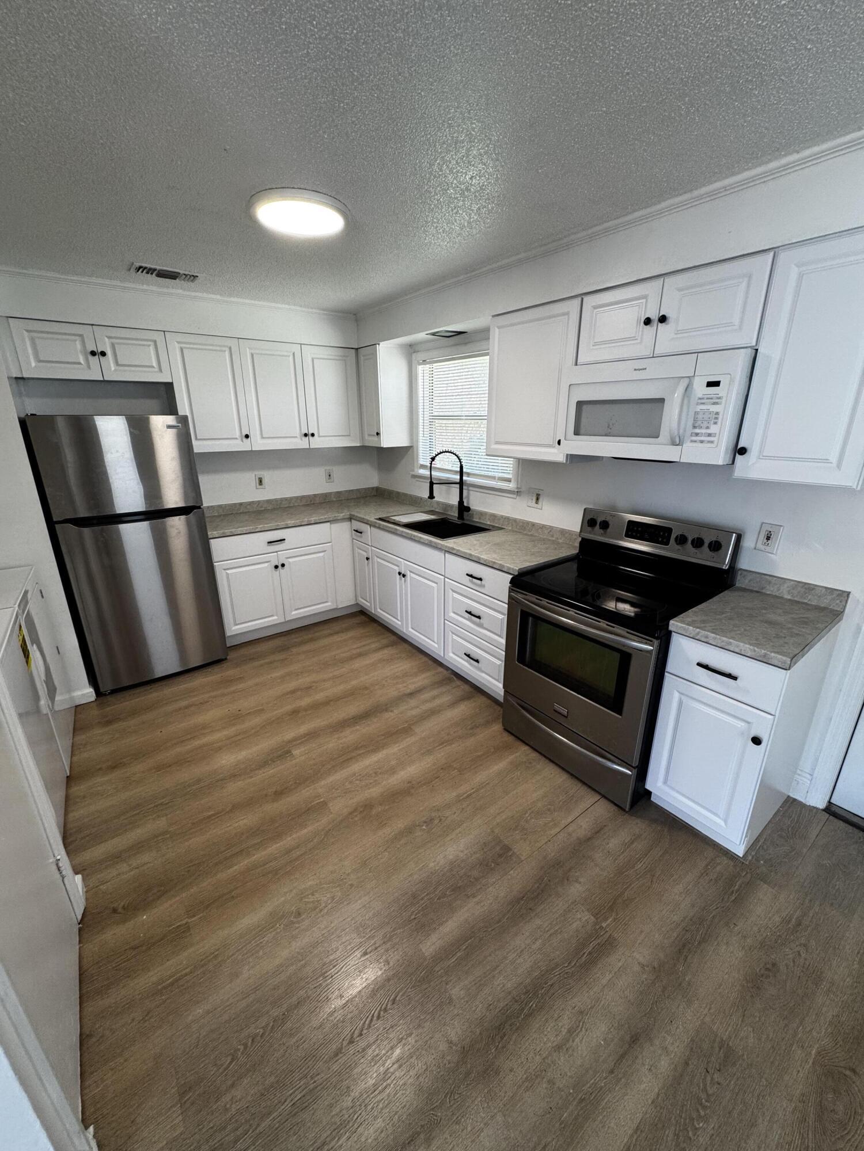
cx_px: 432
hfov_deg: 85.7
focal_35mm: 14
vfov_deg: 102.1
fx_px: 466
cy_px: 576
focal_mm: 2.22
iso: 160
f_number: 2.2
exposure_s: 1/120
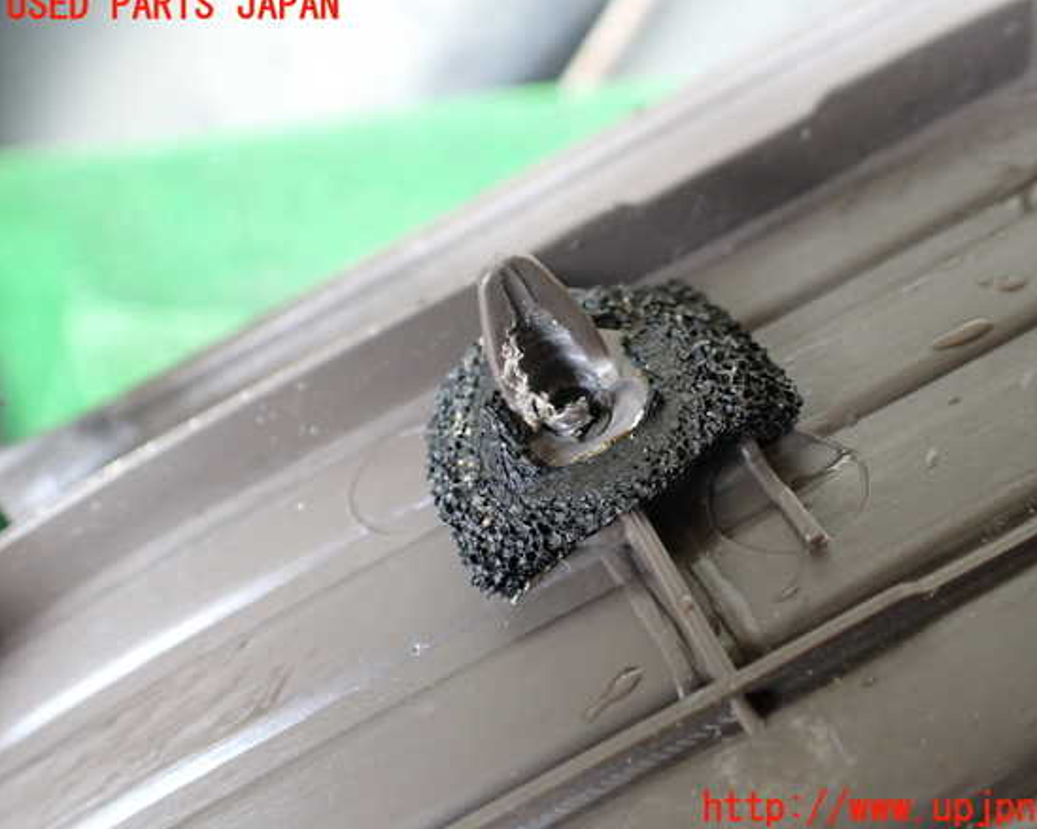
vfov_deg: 45.8
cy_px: 408
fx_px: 982
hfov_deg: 55.6
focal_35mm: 32
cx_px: 563
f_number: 2.3
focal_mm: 5.4
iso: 500
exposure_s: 1/125
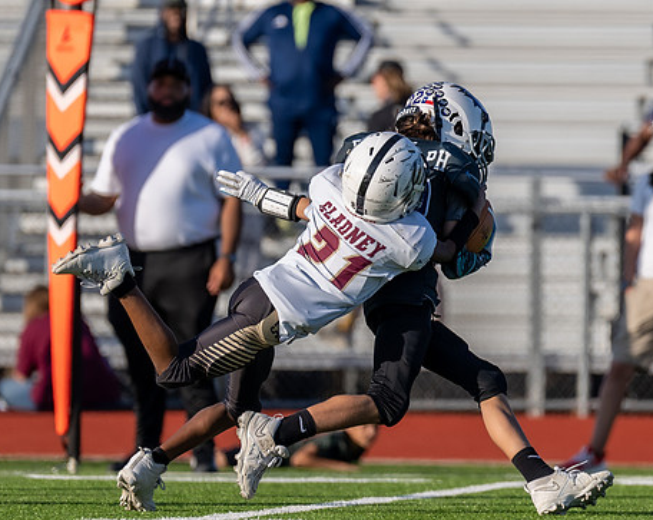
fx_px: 11863
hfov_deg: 3.2
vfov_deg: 2.5
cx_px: 419
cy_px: 253
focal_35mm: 615
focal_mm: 200
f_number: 2.8
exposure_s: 1/1600
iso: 100
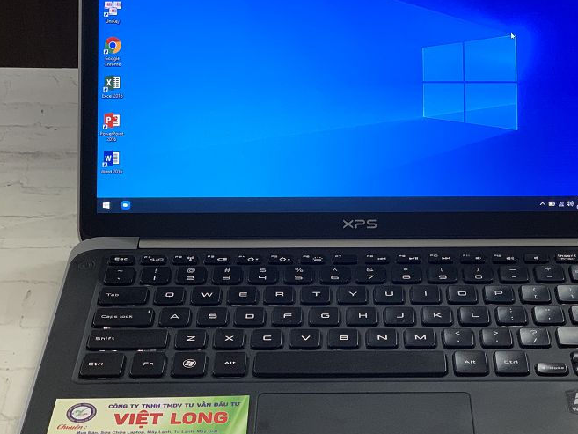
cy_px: 194
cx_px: 372
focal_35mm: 81
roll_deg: -0.6
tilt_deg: -30.5
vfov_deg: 18.2
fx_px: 1353
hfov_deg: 24.0
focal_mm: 6
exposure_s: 1/52
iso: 400
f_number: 2.4
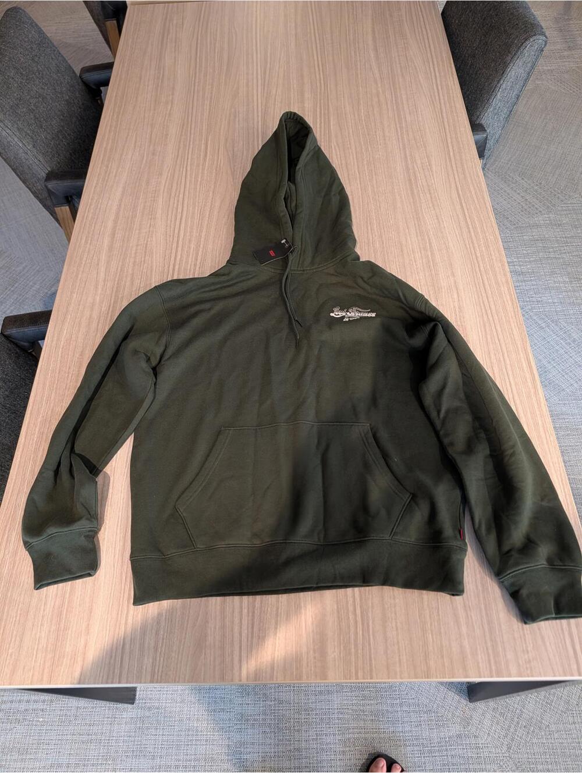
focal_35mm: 24
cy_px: 386
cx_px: 291
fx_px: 537
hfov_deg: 56.9
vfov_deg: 71.5
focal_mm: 6.9
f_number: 1.68
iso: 378
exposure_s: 1/40
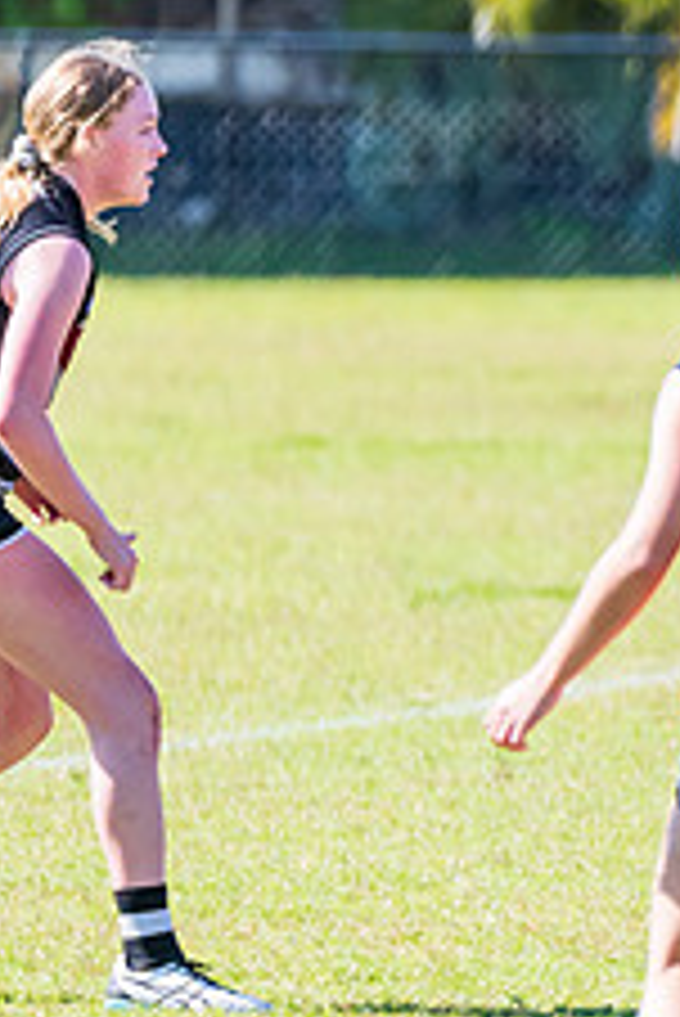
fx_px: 30692
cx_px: 1320
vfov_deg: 1.9
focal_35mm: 1085
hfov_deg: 1.3
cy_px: 679
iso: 800
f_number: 6.3
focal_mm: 360
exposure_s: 1/2000
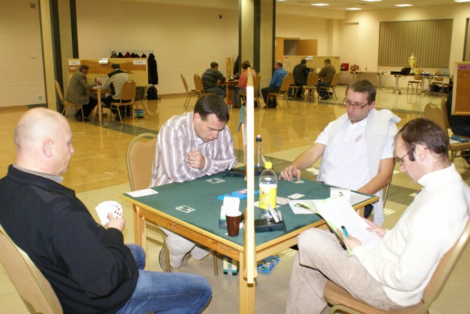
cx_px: 235
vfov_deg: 40.0
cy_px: 157
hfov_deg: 57.2
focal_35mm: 33
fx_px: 431
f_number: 5.6
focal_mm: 22
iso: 800
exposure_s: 1/30
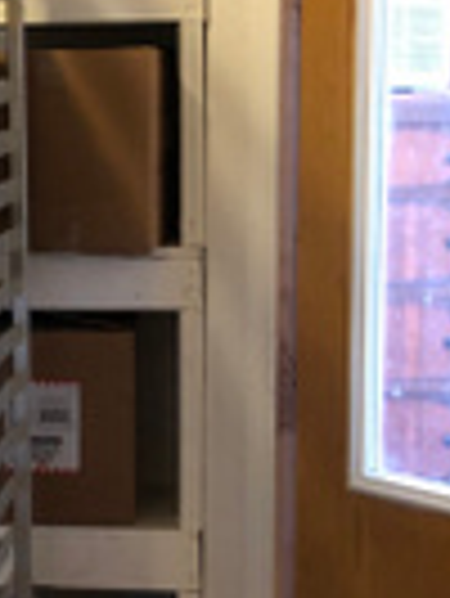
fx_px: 1748
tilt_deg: -6.1
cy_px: 283
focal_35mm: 101
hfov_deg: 14.2
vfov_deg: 19.4
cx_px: -99
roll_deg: +1.4
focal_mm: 3.99
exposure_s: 1/5
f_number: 1.8
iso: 80
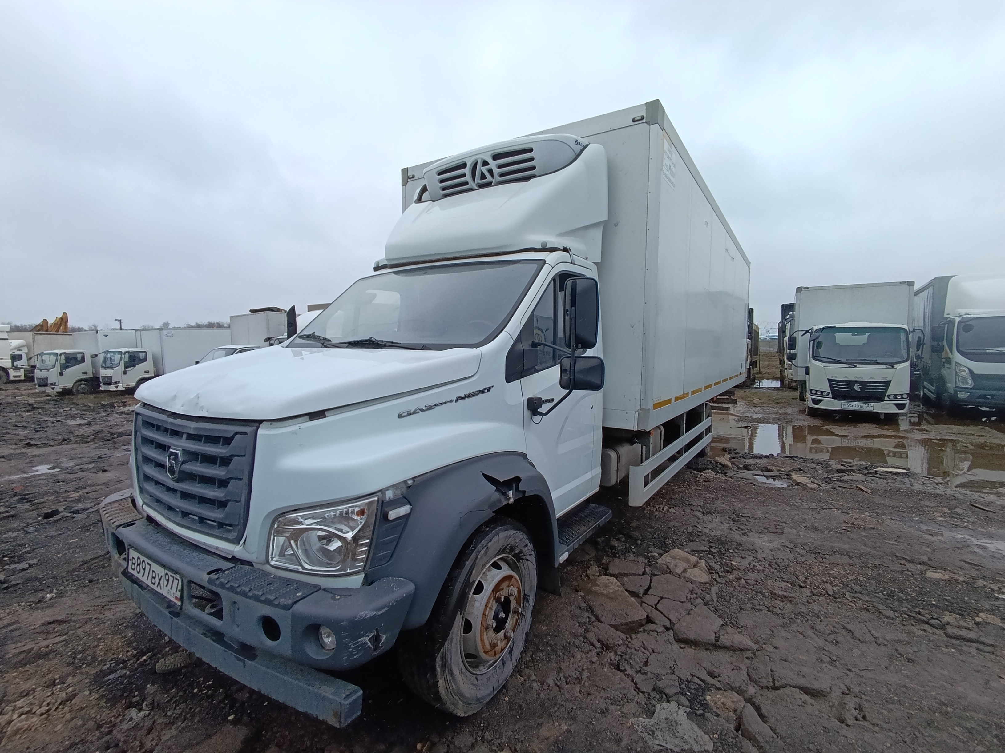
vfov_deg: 78.1
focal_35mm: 16
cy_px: 376
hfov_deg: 94.5
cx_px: 502
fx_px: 465
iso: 50
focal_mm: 1.65
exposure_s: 1/408
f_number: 2.2
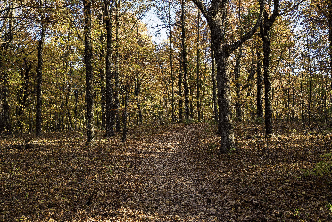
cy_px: 111
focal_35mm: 38
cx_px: 166
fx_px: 351
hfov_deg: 50.7
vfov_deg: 35.1
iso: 400
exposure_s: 1/60
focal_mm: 38
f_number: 8
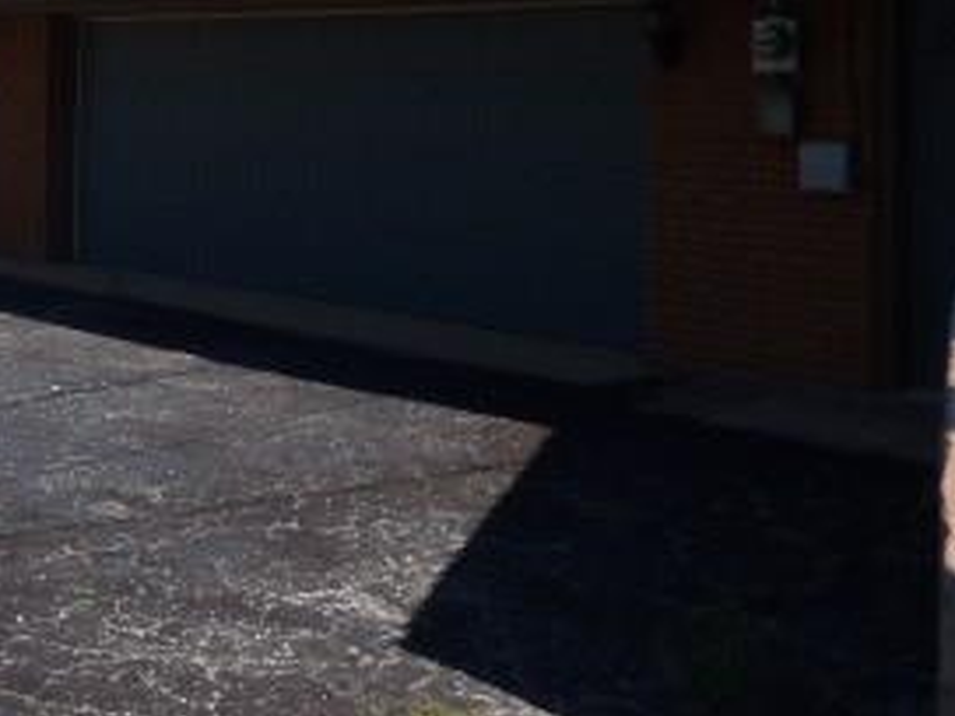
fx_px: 1297
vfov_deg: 29.4
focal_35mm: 47
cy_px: 49
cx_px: -95
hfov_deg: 34.8
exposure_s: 1/800
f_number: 4
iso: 100
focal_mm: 3.58
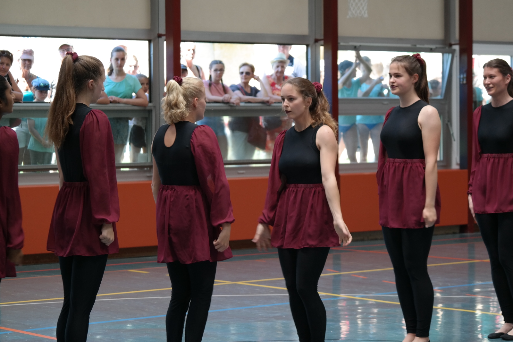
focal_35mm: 107
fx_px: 1524
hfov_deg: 19.1
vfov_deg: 12.8
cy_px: 171
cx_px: 256
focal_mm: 70
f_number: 4.5
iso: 400
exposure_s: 1/100
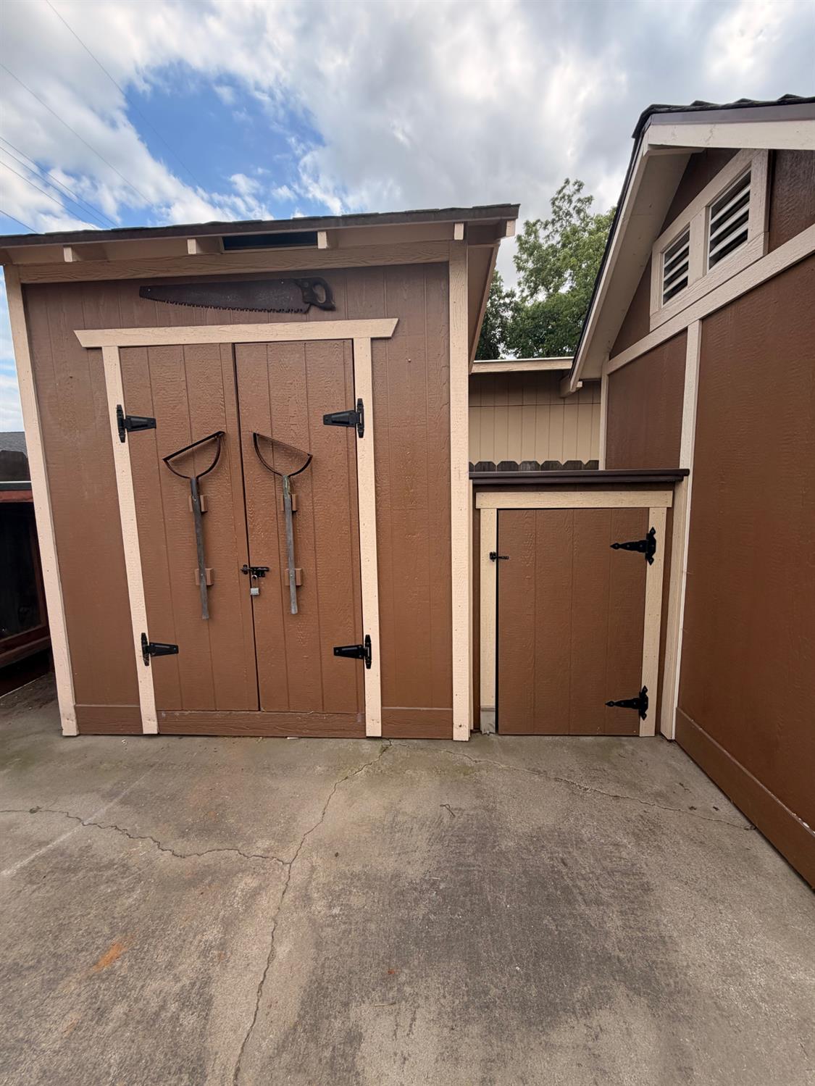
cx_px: 408
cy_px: 543
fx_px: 439
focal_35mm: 14
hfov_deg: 85.7
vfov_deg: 102.0
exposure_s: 1/770
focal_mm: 2.22
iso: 40
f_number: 2.2
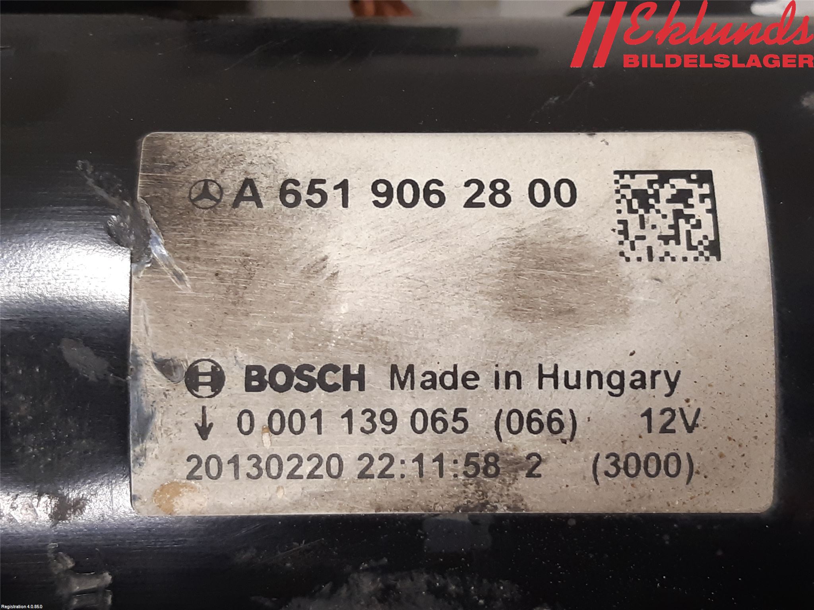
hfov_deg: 67.3
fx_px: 611
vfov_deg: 53.1
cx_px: 407
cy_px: 305
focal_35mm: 26
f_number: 1.7
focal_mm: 3.93
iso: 125
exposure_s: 1/50
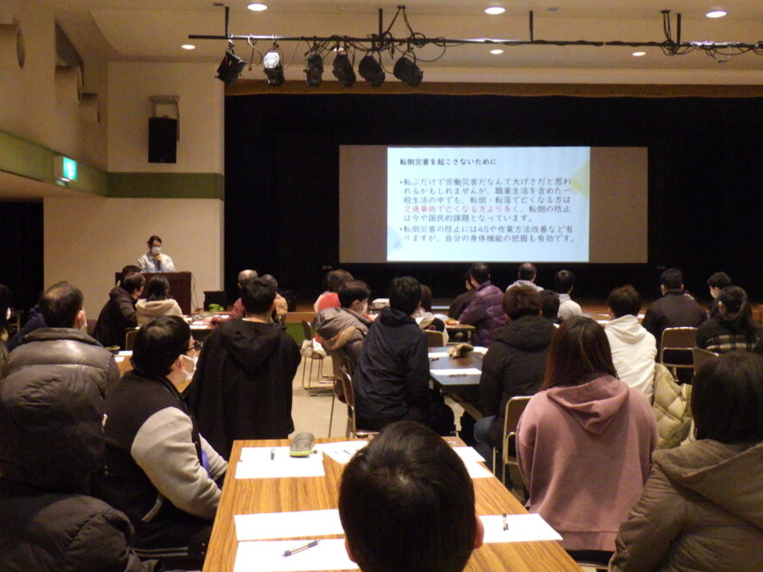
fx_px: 860
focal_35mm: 39
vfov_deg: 36.8
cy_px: 268
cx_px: 344
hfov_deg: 47.8
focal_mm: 6.1
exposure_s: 1/50
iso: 1000
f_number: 3.8
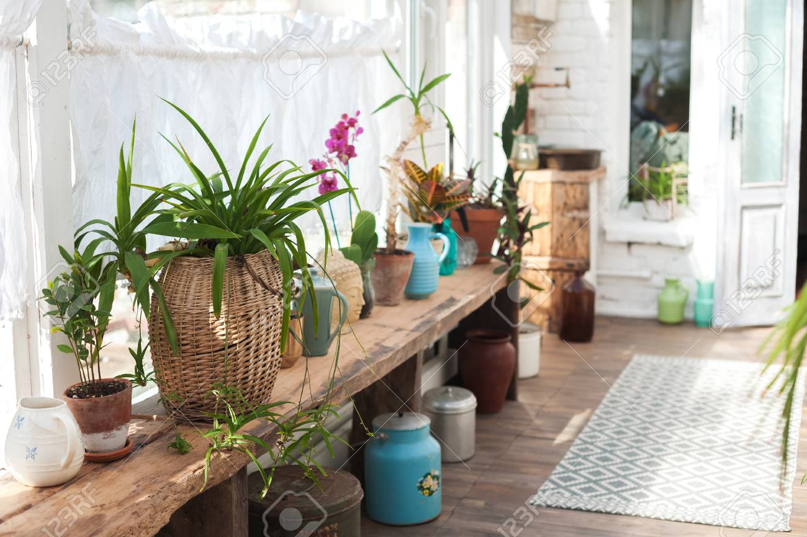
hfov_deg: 39.6
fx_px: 1120
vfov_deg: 26.9
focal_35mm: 50
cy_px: 268
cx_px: 404
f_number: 3.5
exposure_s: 1/1000
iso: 200
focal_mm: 50
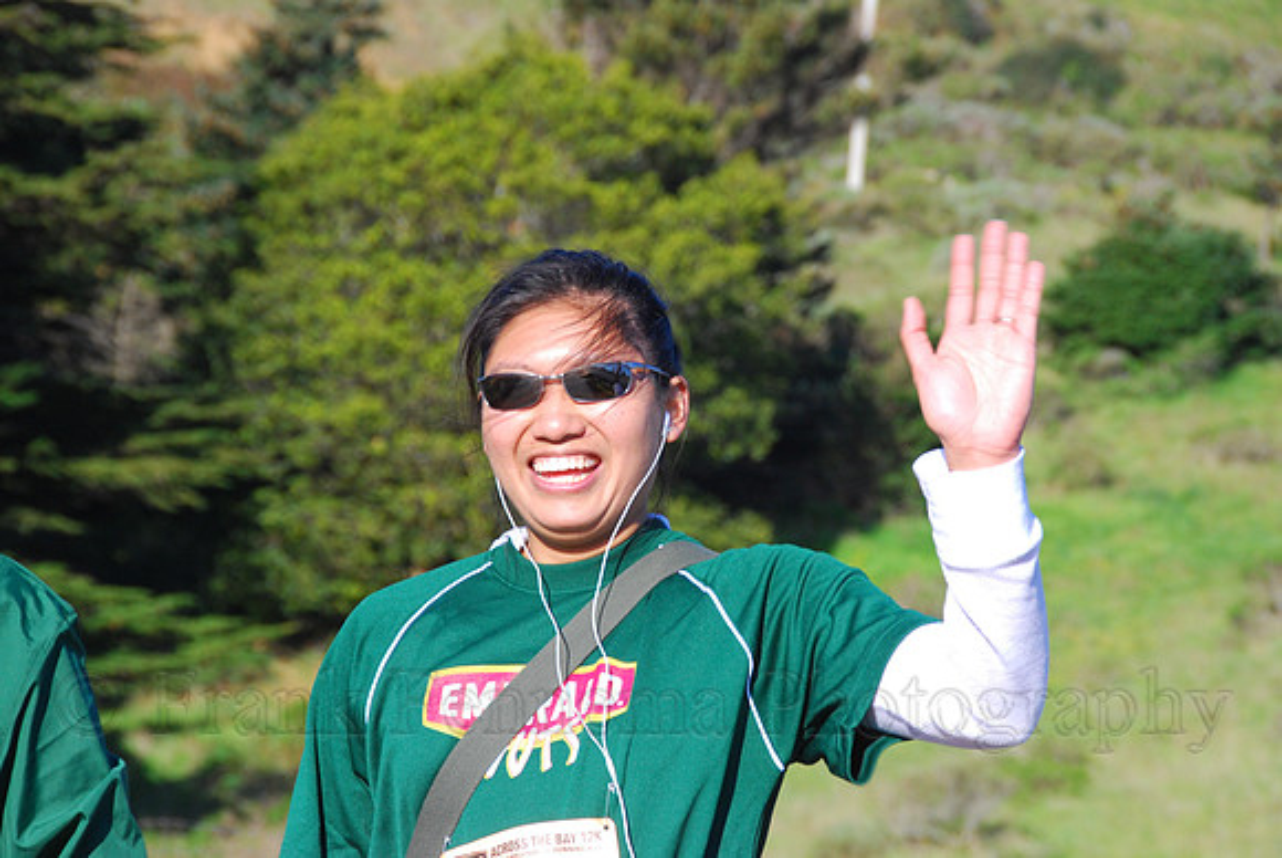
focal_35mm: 180
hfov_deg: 11.4
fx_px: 6416
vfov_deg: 7.6
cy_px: 429
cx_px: 641
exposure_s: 1/250
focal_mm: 120
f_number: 9.5
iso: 400
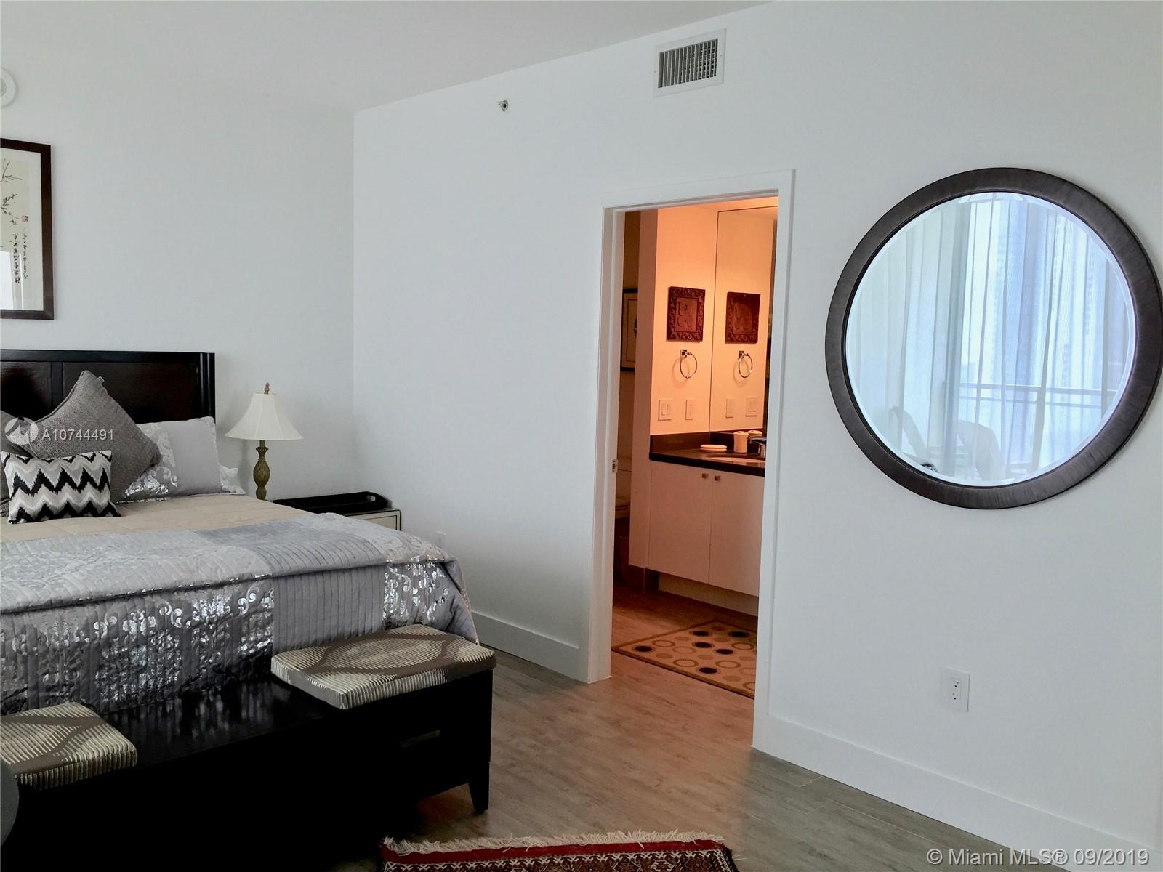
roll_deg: -2.0
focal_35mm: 29
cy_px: 436
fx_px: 974
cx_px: 582
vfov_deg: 48.2
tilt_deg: -5.8
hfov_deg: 61.7
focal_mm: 4.15
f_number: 2.2
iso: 40
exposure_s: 1/60
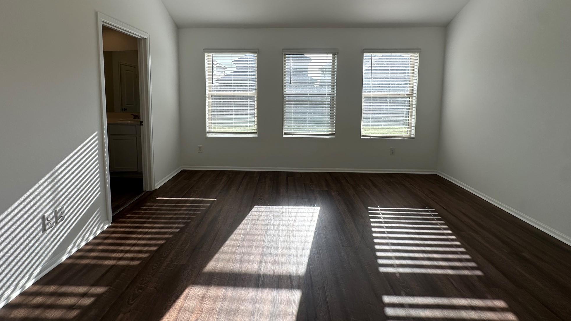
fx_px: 242
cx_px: 275
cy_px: 111
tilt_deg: -4.0
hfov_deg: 99.3
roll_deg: -0.7
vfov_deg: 65.5
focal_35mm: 16
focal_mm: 2.22
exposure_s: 1/400
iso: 40
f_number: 2.2
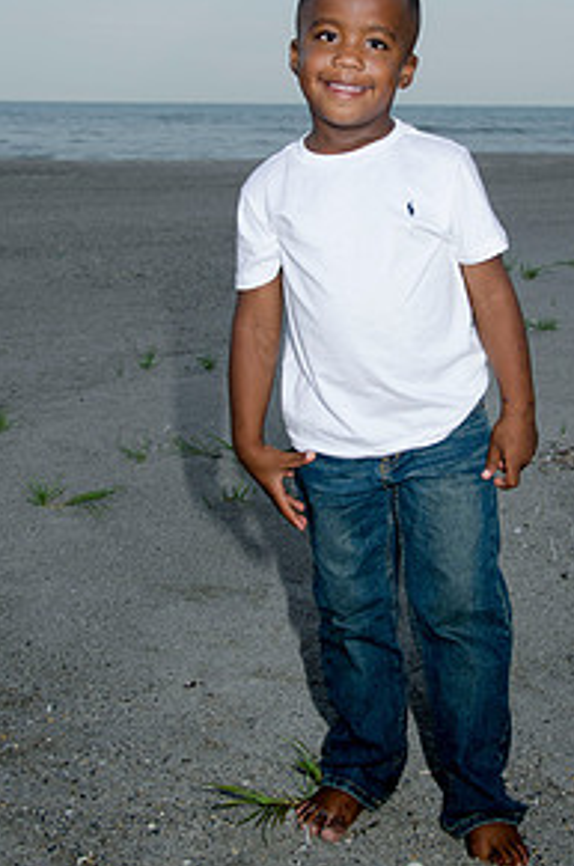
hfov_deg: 20.8
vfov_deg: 30.8
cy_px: 309
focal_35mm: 65
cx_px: 390
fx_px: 1560
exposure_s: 1/250
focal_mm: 28
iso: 100
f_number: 5.6
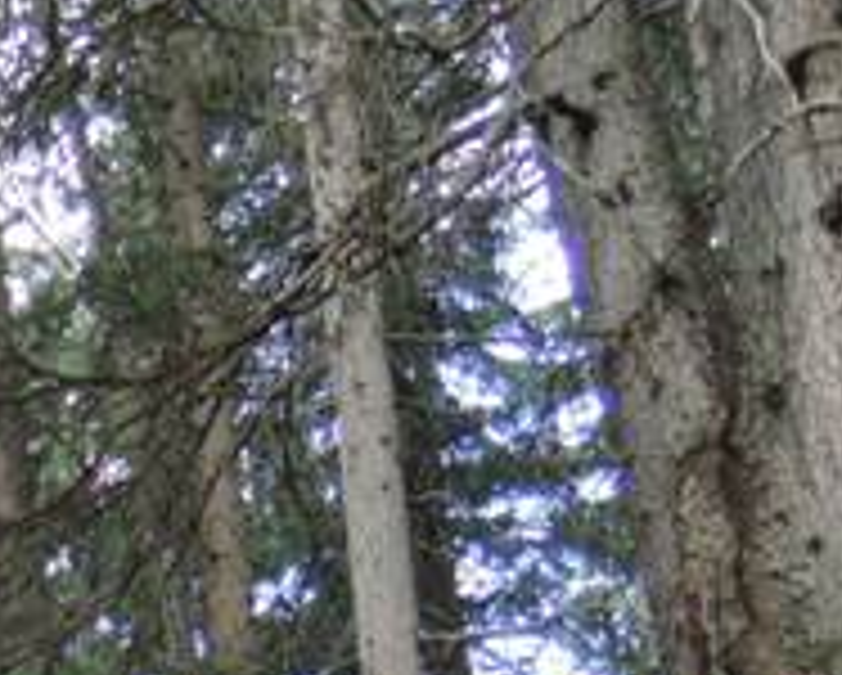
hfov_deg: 17.6
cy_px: 1274
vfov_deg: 13.8
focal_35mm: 98
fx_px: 2445
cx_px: -412
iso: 400
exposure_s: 1/200
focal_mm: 5.1
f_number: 2.2
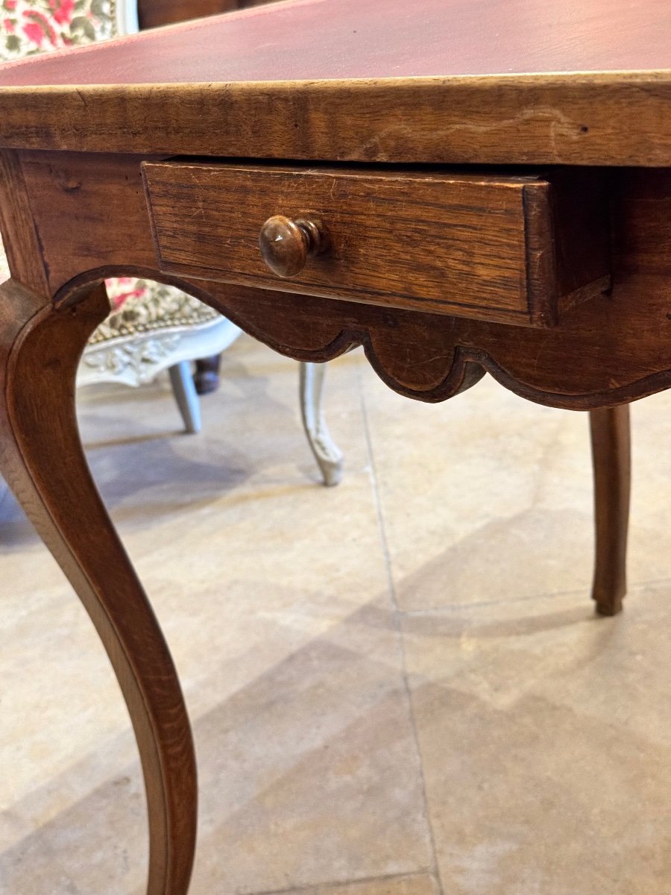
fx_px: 1241
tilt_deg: -21.9
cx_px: 336
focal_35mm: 48
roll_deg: +8.5
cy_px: 448
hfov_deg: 30.3
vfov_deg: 39.7
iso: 320
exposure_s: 1/33
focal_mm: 6.76
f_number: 1.78
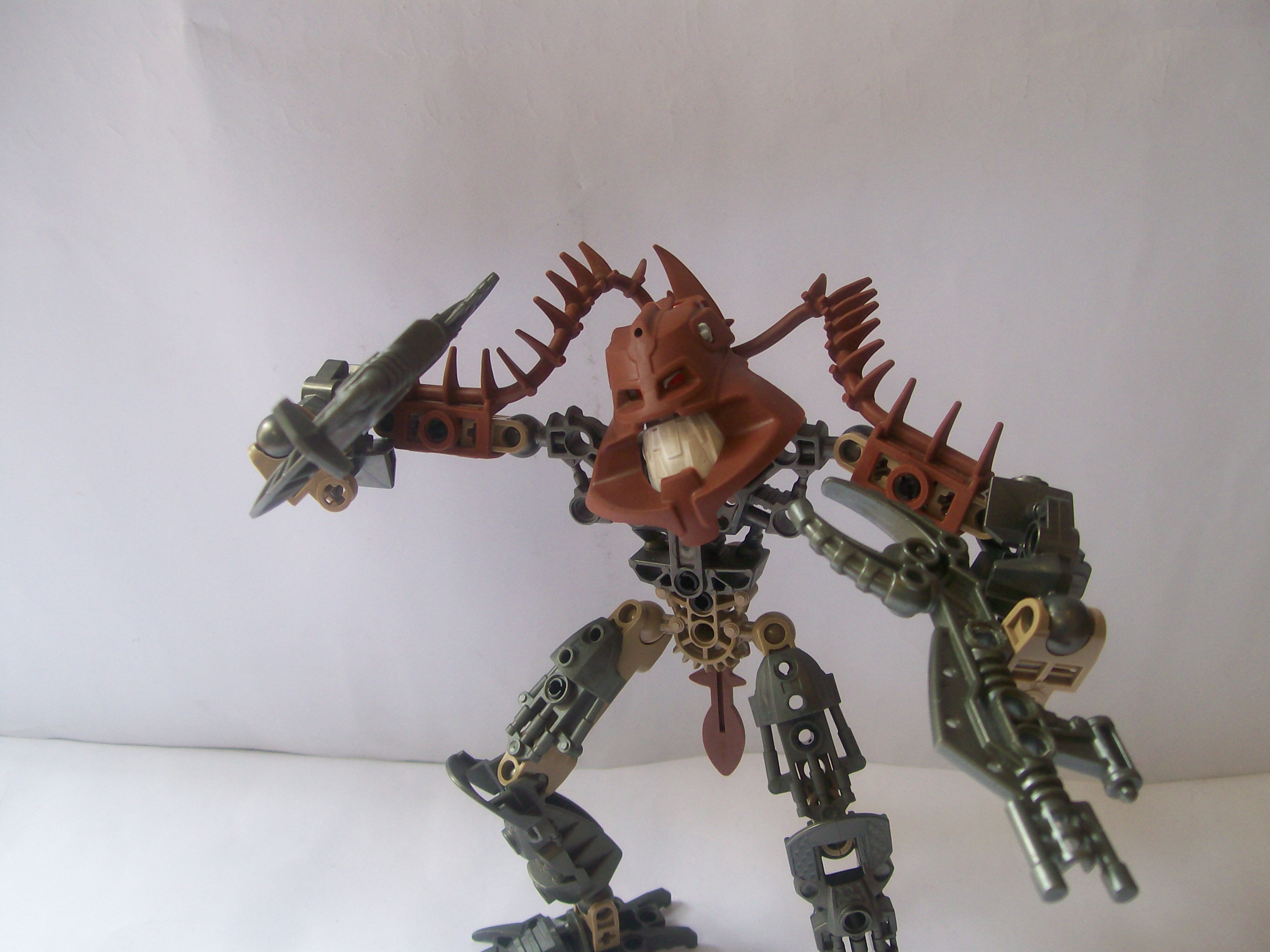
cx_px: 635
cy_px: 476
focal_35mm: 36
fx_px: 1321
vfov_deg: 39.7
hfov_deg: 51.4
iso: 80
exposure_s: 1/46
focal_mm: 6
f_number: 2.7
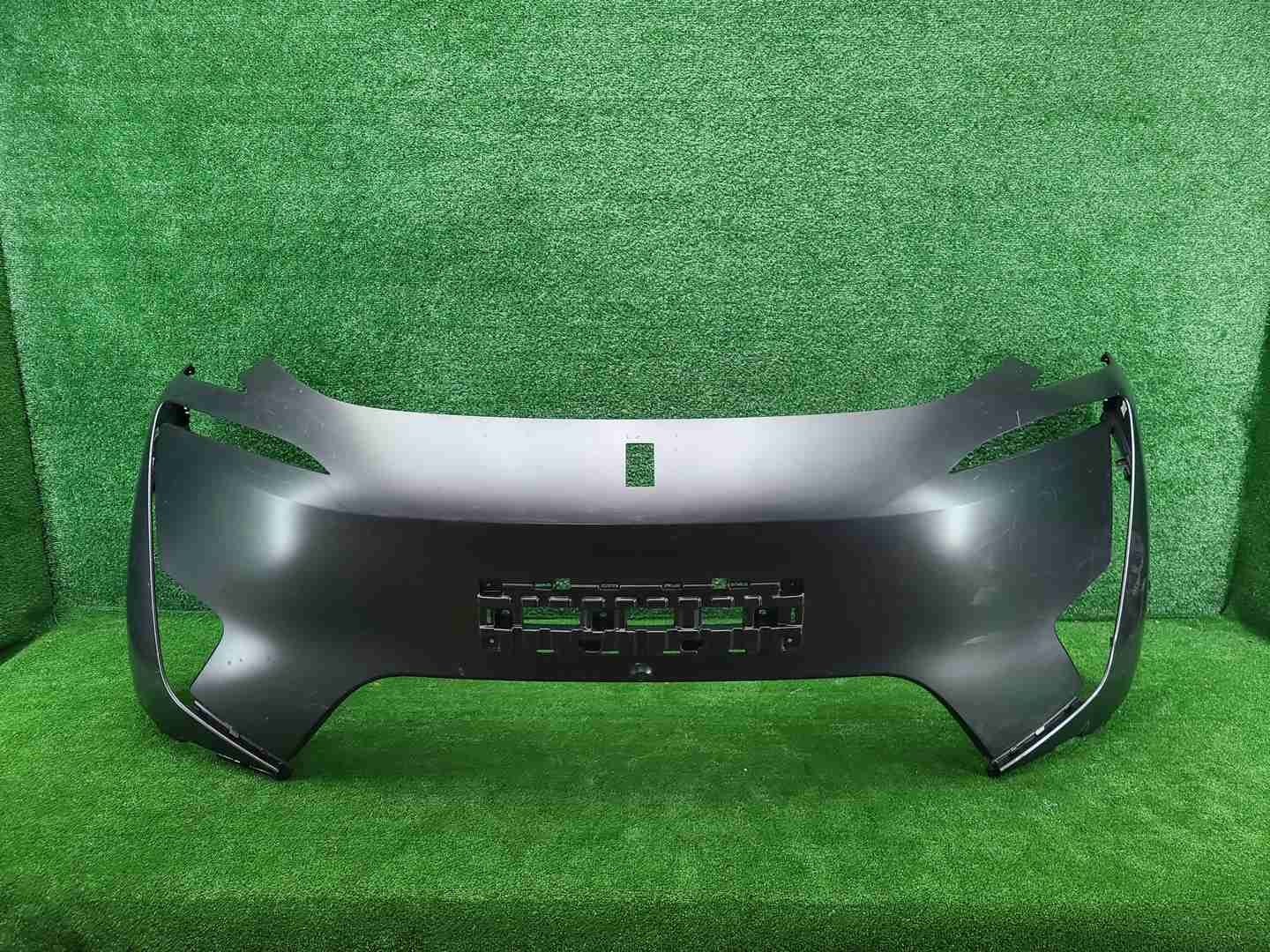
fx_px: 954
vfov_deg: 53.1
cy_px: 476
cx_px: 635
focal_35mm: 26
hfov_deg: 67.3
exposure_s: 1/50
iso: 156
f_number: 1.8
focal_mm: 5.4
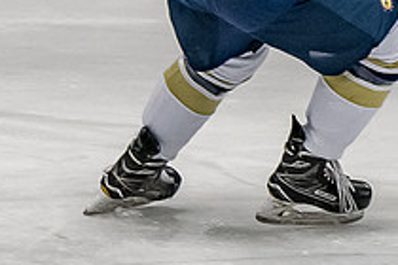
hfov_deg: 2.8
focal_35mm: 738
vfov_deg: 1.9
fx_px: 8158
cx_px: 343
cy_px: -119
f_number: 3.5
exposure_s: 1/800
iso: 1600
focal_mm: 105
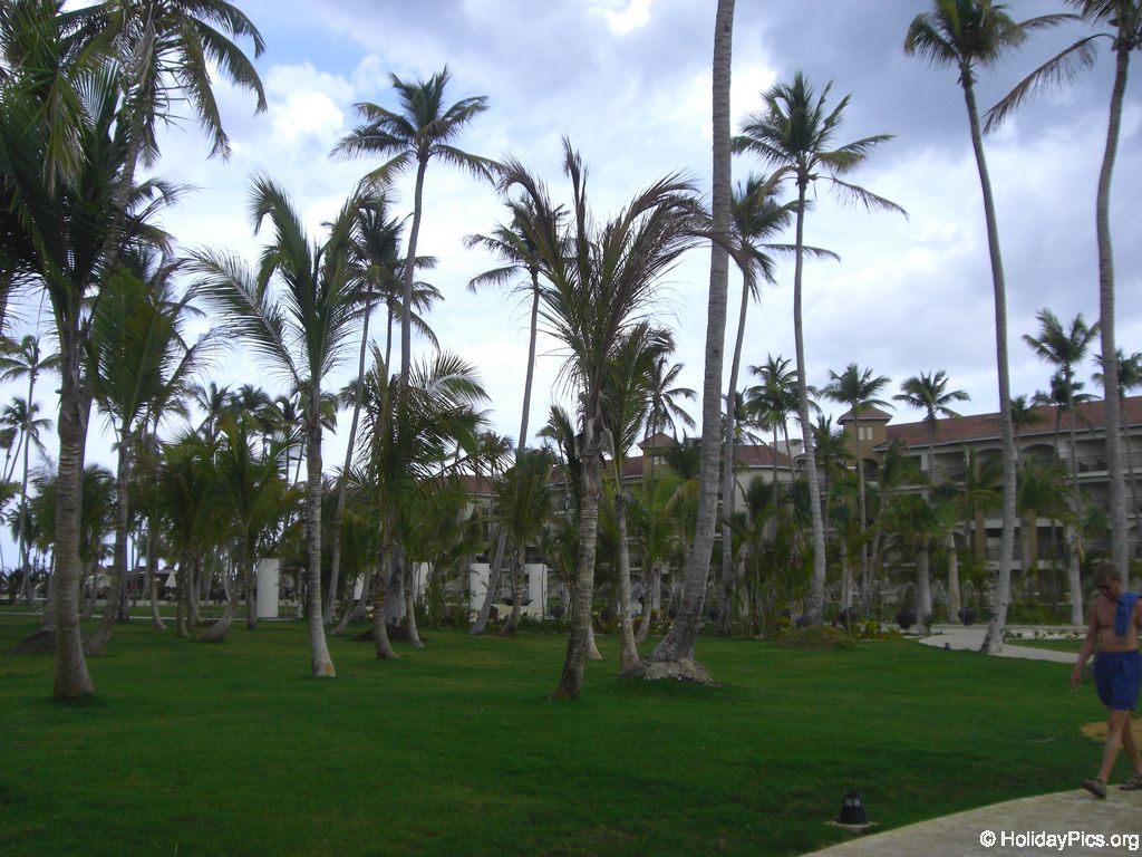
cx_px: 571
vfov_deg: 37.7
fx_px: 1254
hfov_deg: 49.0
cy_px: 428
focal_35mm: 38
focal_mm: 6.2
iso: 100
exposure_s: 1/160
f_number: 8
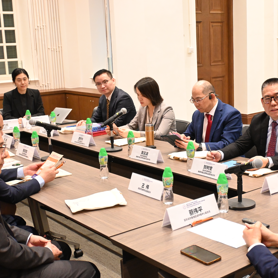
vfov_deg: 32.0
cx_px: 173
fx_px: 484
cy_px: 138
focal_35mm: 53
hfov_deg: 31.9
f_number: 4.5
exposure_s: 1/60
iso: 3200
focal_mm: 27.5
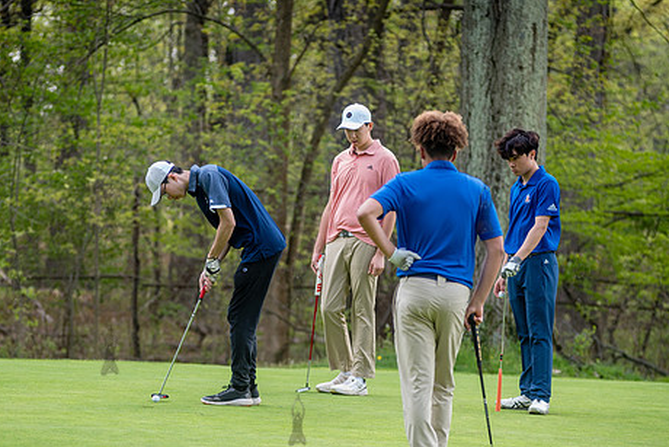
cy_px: 269
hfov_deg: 9.4
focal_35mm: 219
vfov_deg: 6.3
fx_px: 4071
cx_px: 275
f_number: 3.5
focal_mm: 145
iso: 400
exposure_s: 1/500
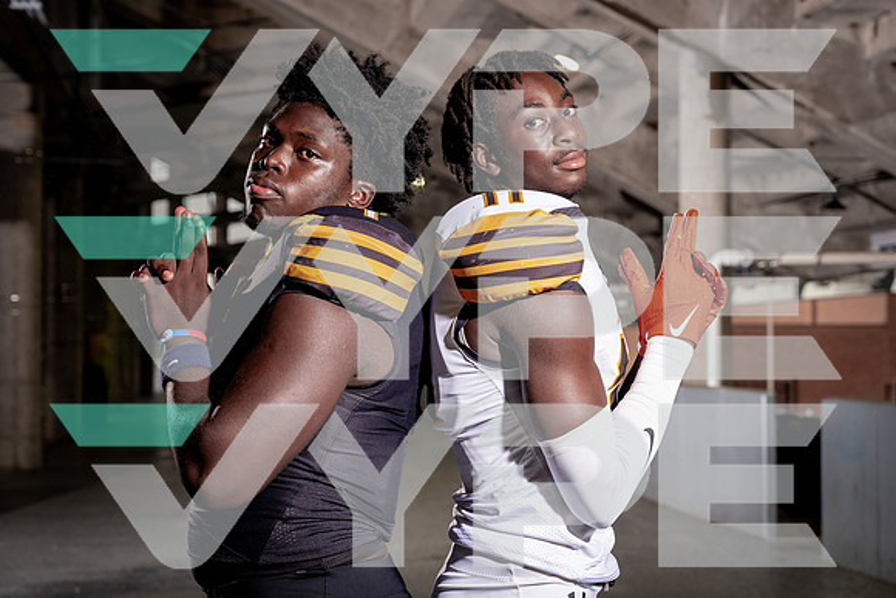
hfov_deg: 28.2
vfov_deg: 19.0
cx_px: 448
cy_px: 299
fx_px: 1784
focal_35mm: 72
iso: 320
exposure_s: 1/250
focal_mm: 70
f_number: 5.6
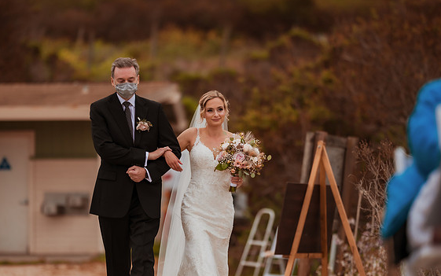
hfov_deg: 12.7
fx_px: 1984
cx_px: 224
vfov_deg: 8.0
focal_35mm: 165
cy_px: 156
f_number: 1.8
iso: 500
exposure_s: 1/3200
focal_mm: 135
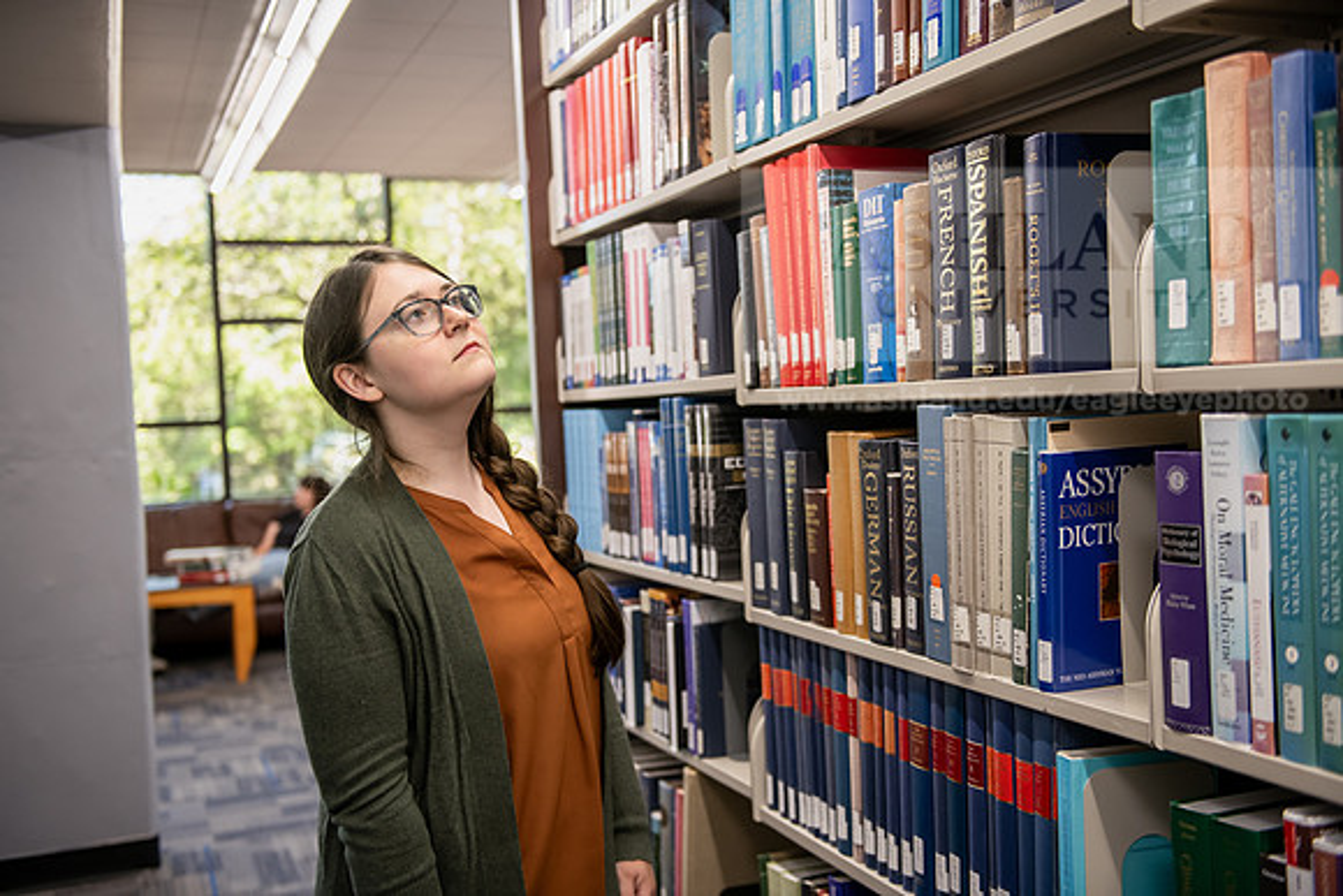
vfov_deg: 35.1
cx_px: 672
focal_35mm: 38
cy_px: 448
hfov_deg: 50.7
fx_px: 1418
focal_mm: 38
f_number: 2.8
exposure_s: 1/200
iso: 800
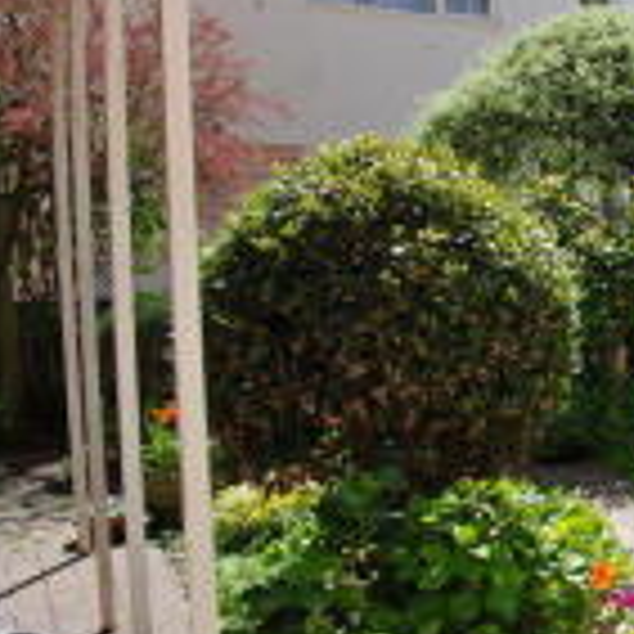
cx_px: 1052
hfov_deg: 24.6
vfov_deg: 39.0
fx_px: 891
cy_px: 259
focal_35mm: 43
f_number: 6.3
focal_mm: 10
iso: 100
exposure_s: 1/160
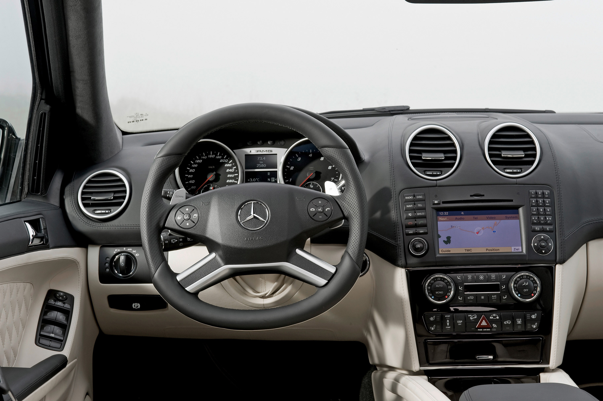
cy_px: 200
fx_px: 1172
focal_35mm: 70
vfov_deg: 19.4
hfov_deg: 28.9
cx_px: 302
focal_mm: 70
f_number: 18
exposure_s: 1/20
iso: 200
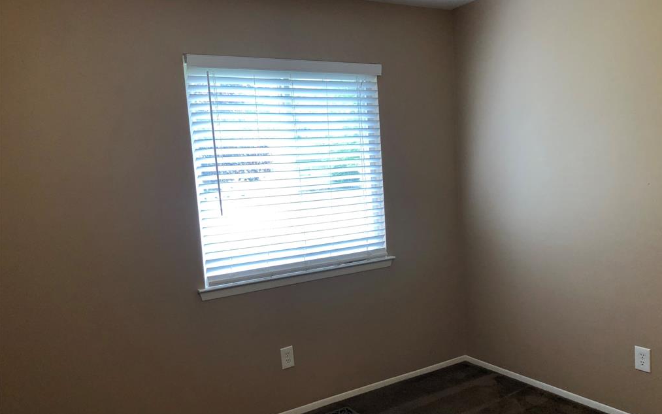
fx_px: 541
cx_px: 333
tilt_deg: -6.0
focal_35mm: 30
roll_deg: +4.0
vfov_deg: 41.7
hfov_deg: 62.9
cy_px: 240
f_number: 1.8
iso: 64
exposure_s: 1/120
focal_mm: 3.99
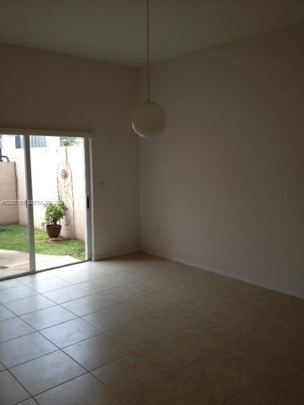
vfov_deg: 52.6
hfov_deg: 40.7
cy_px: 202
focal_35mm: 35
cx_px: 152
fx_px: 410
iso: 50
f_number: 2.4
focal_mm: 4.28
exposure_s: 1/60
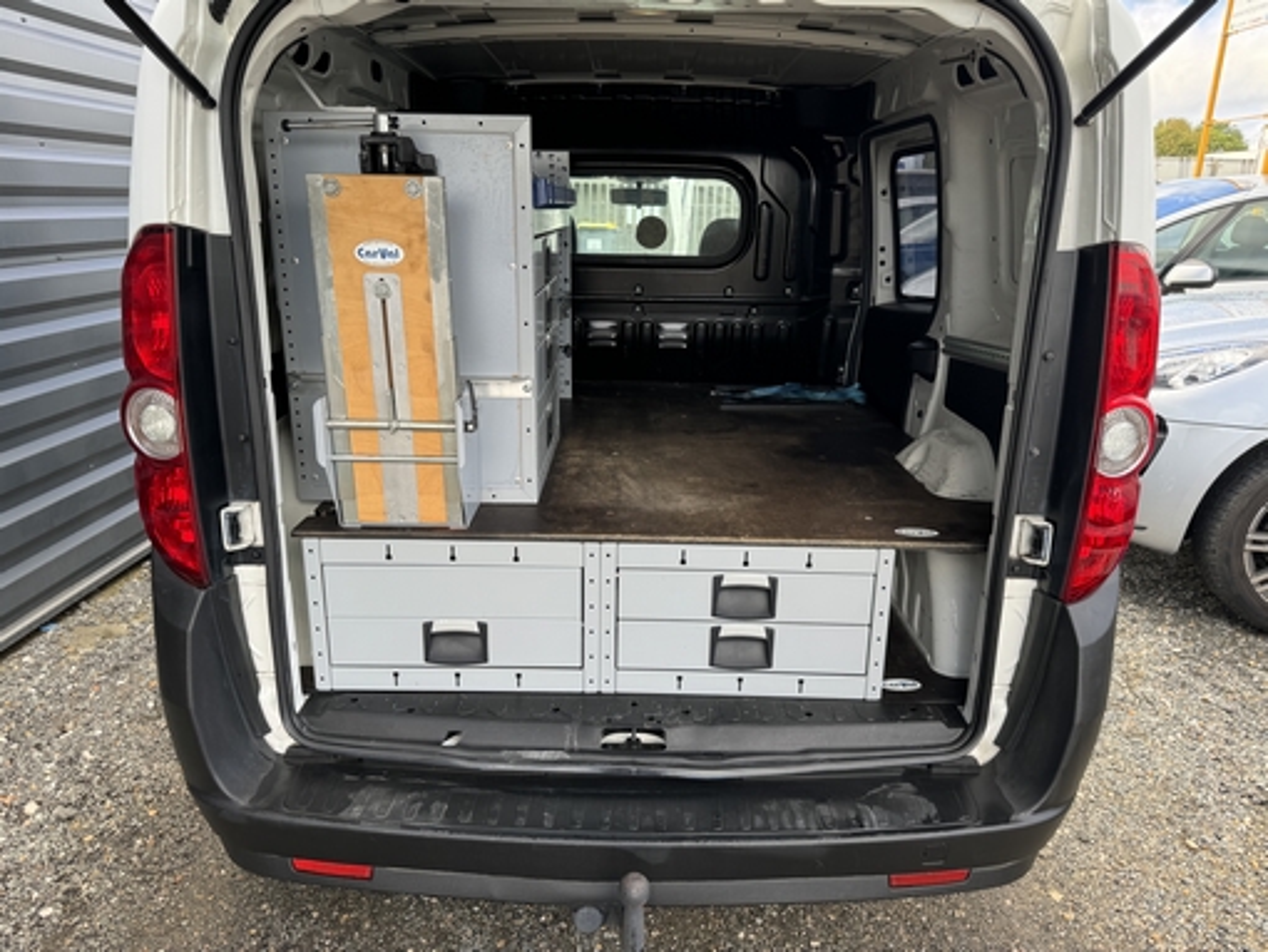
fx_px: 880
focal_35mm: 24
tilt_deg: -16.9
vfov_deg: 56.9
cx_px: 634
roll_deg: -1.3
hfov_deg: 71.6
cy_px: 476
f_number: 1.78
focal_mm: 6.86
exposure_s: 1/312
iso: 80
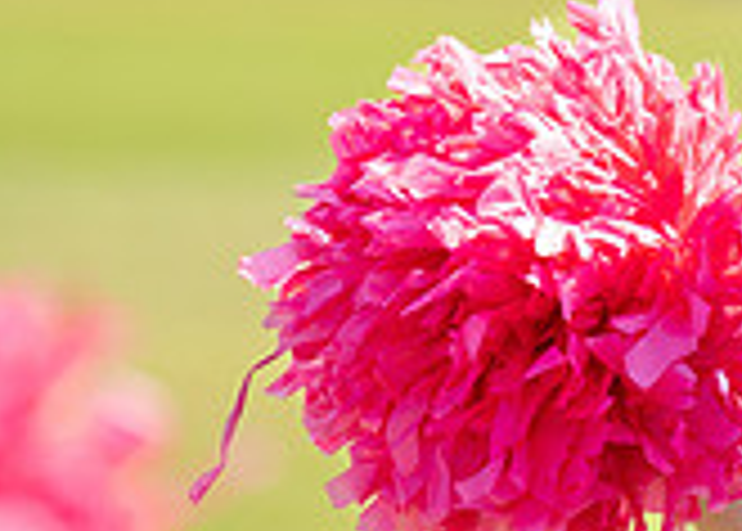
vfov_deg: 2.1
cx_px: 1113
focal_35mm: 671
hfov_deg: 3.0
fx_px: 14146
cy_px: 22
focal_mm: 141
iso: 100
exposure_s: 1/1000
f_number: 2.8
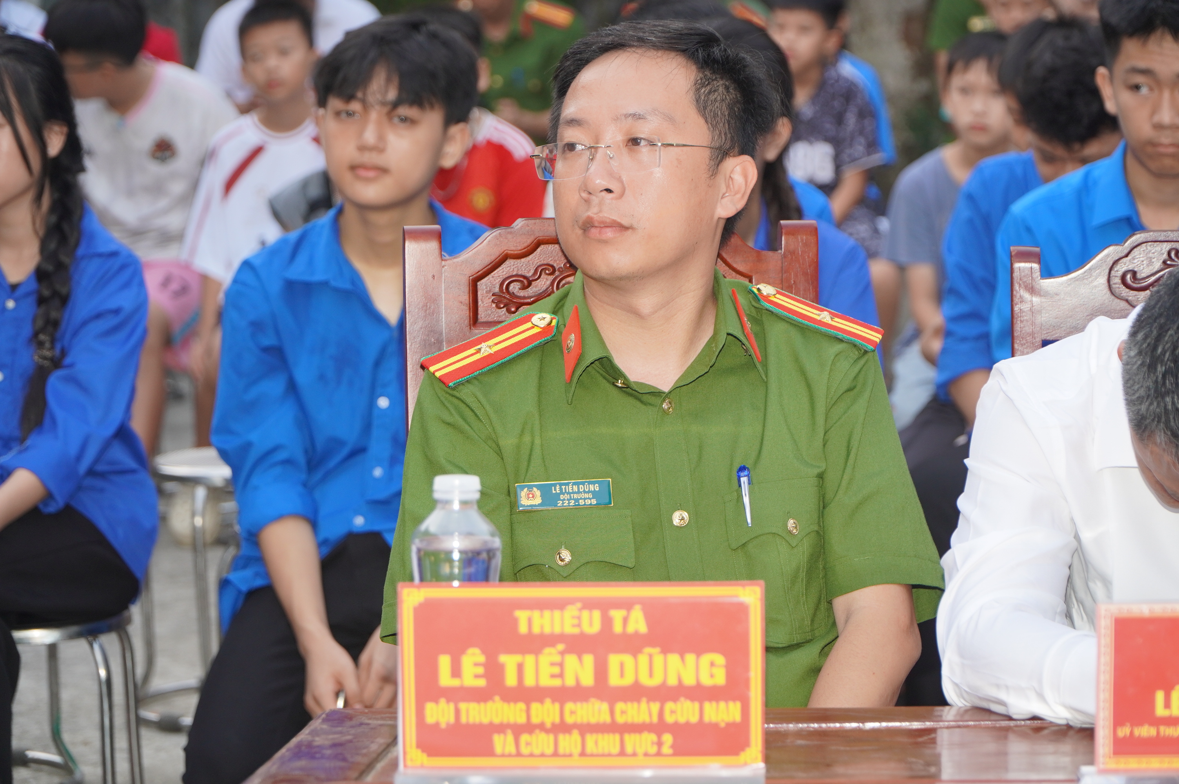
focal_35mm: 111
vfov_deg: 12.3
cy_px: 392
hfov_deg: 18.4
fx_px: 3632
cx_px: 590
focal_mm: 74
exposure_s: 1/160
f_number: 4
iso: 250
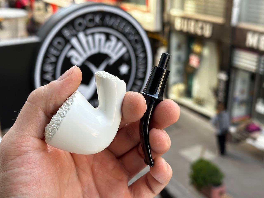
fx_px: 366
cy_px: 99
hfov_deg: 39.7
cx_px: 132
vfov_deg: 30.3
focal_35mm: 48
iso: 64
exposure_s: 1/290
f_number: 1.78
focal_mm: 6.86
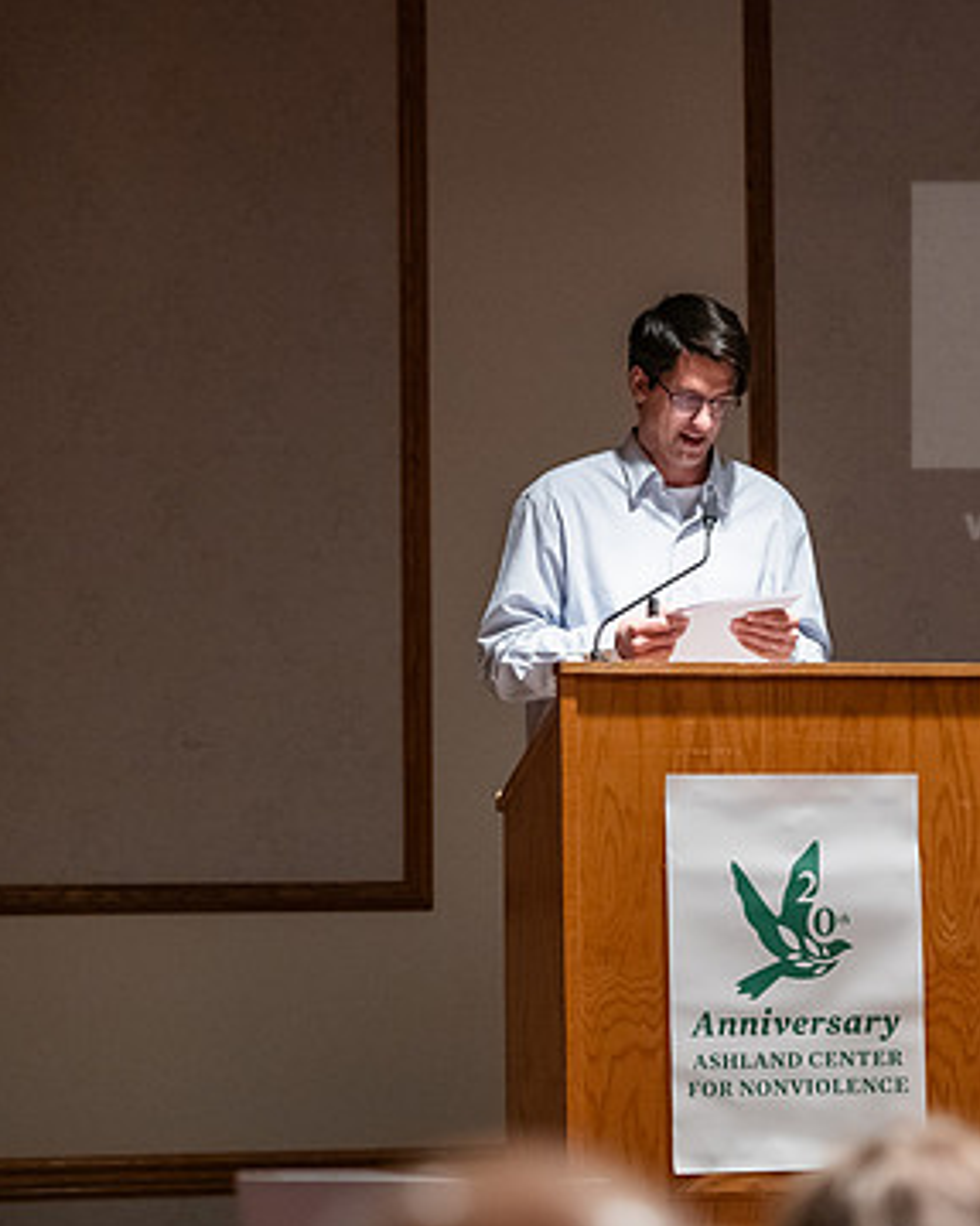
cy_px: 596
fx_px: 5223
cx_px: 809
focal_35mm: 144
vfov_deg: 13.4
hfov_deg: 10.7
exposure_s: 1/200
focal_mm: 95
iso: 4000
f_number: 3.2
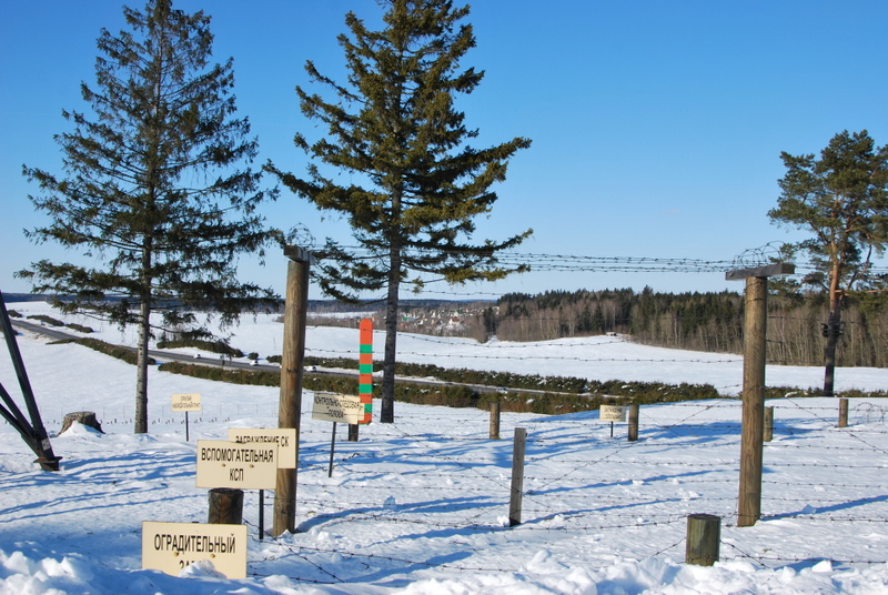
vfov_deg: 37.0
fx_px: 889
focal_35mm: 36
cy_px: 298
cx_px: 444
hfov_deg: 53.1
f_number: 9
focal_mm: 24
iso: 100
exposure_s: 1/320
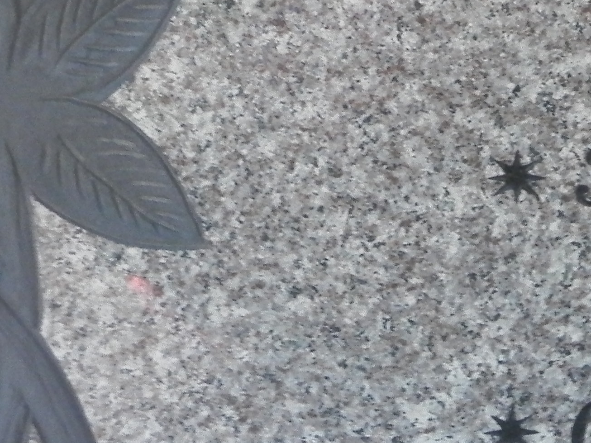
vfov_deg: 6.2
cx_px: 978
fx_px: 4097
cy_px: -41
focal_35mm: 240
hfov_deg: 8.0
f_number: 4
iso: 250
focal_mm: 12.2
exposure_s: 1/15
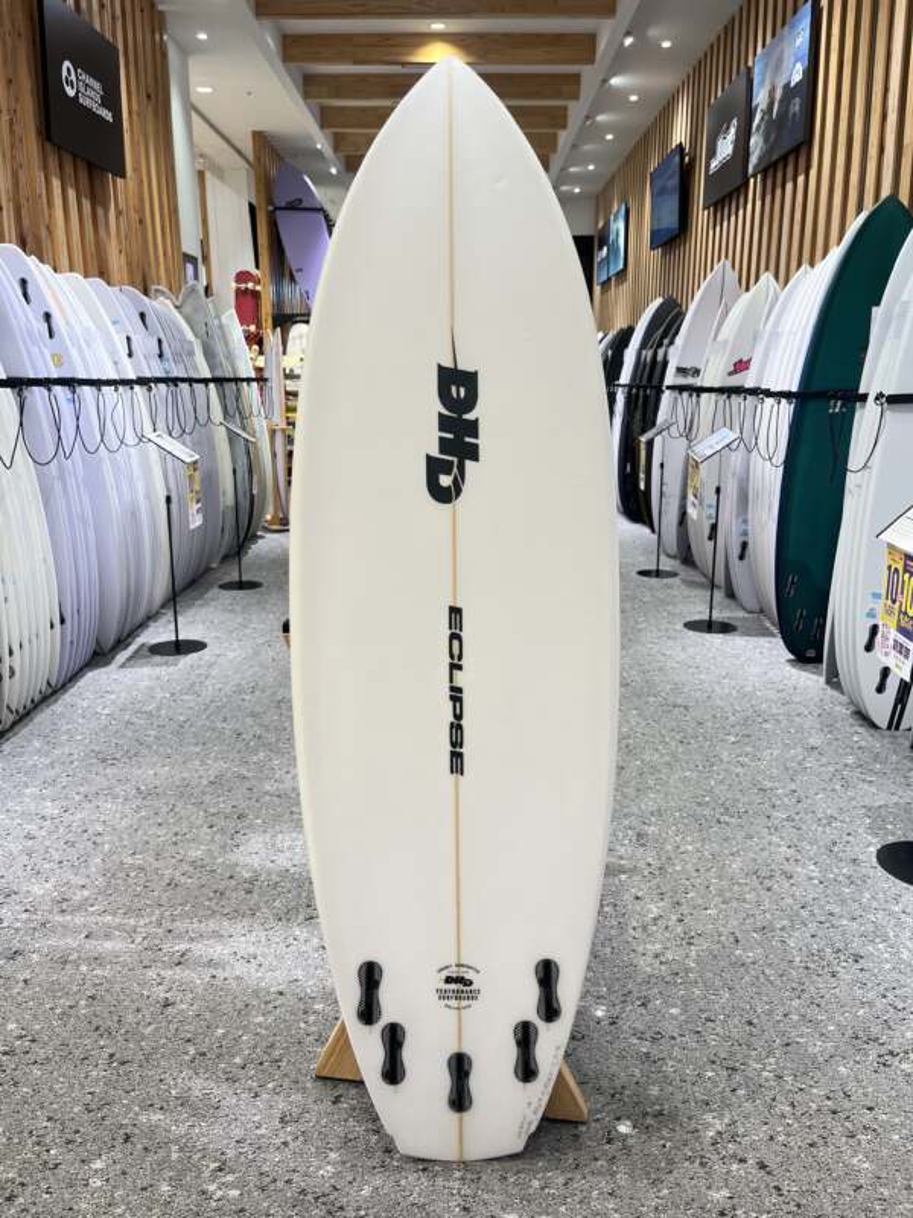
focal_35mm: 26
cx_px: 456
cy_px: 609
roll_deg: +0.3
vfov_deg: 67.3
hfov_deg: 53.1
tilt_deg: -14.4
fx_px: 914
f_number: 1.6
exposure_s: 1/60
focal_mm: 5.1
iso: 80
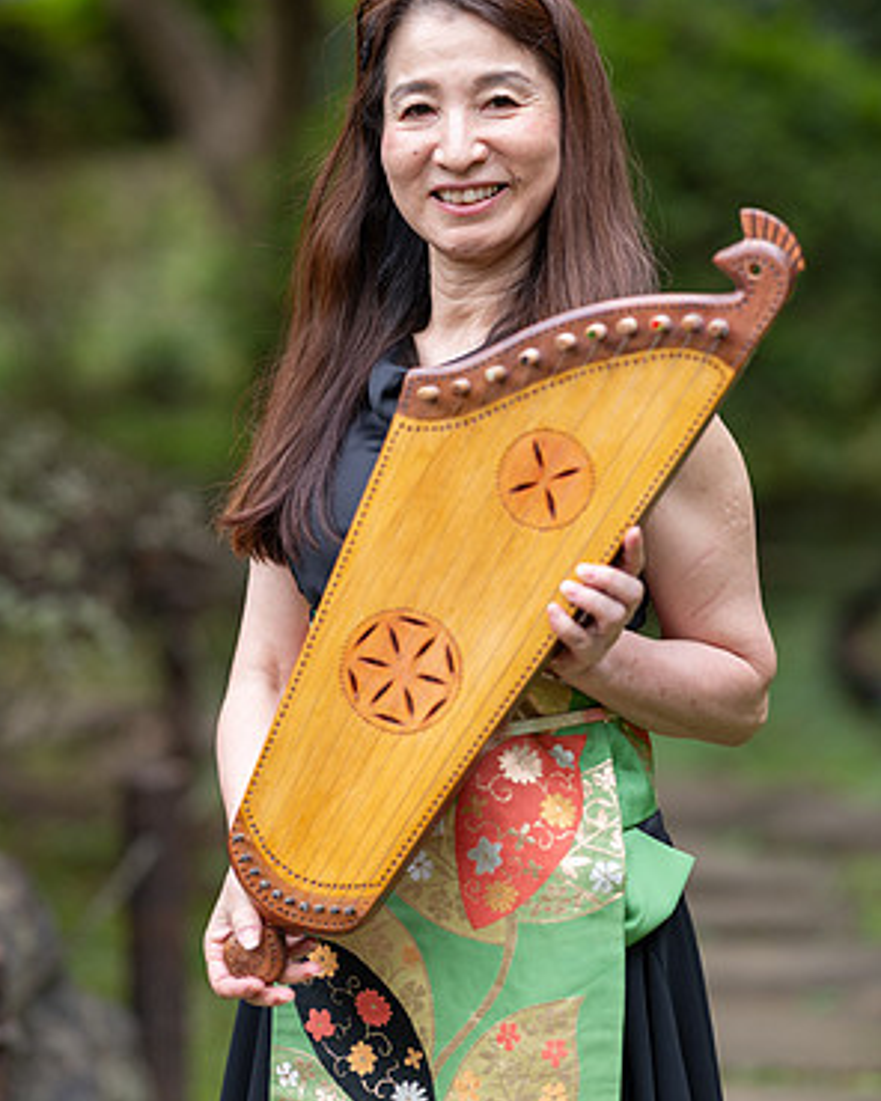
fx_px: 3911
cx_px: 438
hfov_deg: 12.9
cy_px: 512
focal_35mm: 120
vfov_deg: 16.0
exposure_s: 1/250
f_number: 2.2
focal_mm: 105
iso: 180
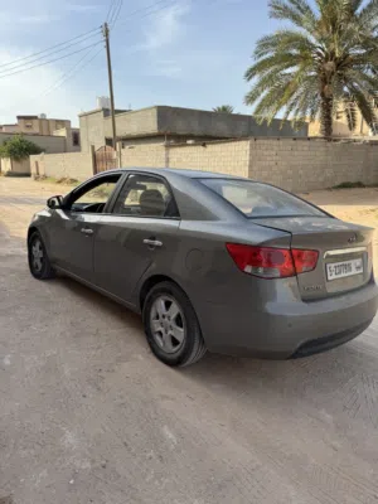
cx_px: 189
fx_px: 349
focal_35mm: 24
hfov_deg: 56.8
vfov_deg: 71.6
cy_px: 252
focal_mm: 6.76
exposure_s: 1/1923
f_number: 1.78
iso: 80
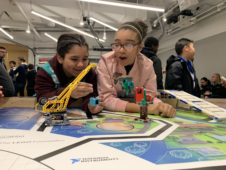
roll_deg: -1.6
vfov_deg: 53.1
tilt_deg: -0.3
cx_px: 113
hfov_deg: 67.3
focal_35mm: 26
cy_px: 85
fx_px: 170
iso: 320
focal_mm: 4.25
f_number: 1.8
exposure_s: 1/59
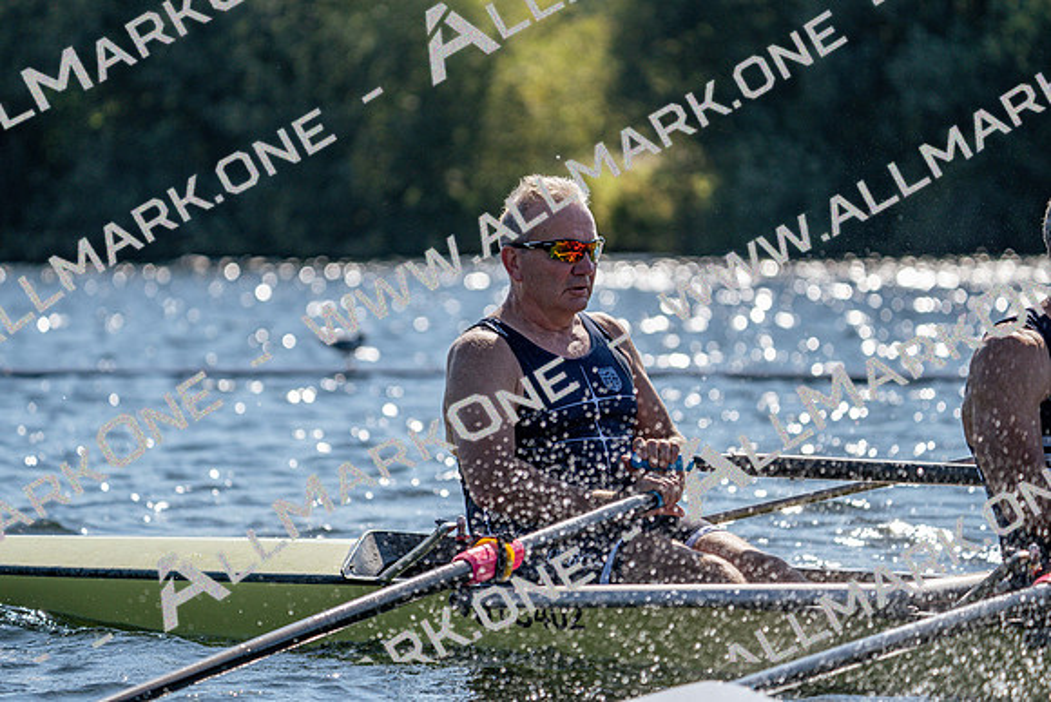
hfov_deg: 8.8
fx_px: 6833
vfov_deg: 5.9
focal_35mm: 234
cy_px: 351
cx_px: 526
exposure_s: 1/1600
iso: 160
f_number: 5.6
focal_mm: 234
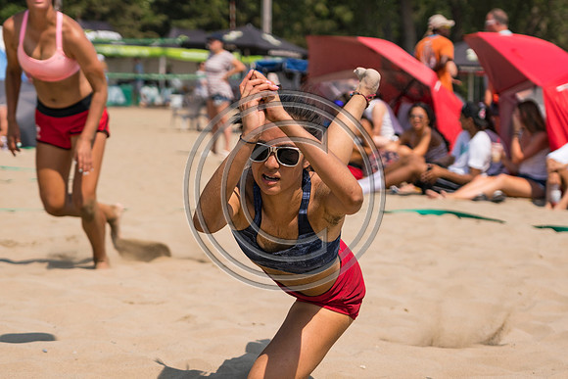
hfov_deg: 18.8
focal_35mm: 109
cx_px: 284
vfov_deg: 12.6
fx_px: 1720
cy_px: 190
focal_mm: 73
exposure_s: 1/2500
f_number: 4
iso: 200
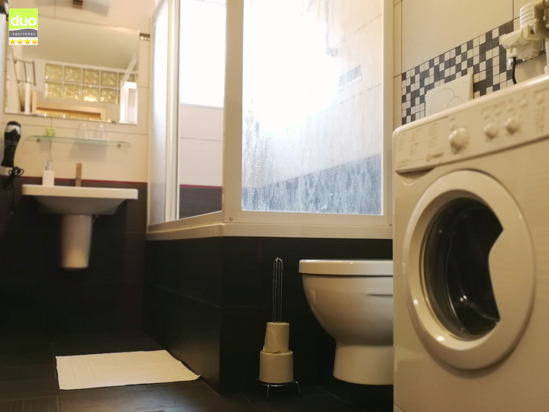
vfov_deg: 40.7
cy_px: 206
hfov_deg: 52.6
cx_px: 274
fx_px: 555
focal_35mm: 35
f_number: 3.5
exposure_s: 1/33.3
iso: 400
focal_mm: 3.95
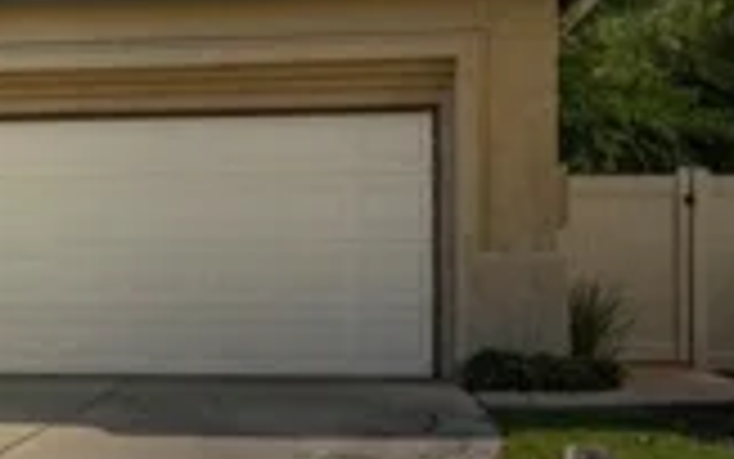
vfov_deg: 12.5
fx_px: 2101
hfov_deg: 18.0
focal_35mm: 105
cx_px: -320
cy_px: 270
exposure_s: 1/125
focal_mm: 35
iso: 100
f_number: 9
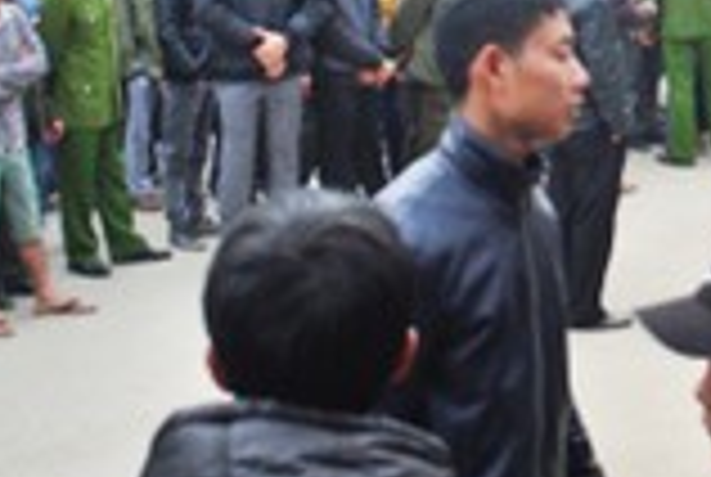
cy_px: -99
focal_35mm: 90
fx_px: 1781
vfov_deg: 14.7
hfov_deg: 21.7
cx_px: 734
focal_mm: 22
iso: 125
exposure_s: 1/125
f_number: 5.6
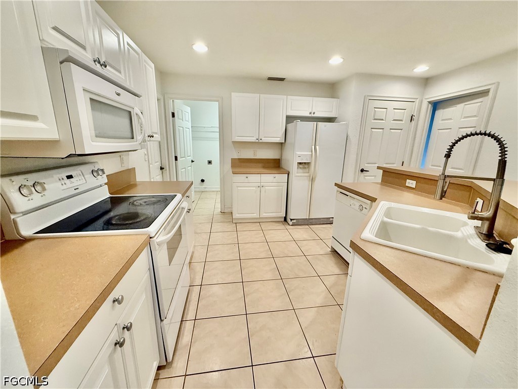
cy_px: 194
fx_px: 209
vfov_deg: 85.7
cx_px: 259
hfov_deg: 102.1
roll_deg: -1.5
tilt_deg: -13.3
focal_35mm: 14
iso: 250
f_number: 2.2
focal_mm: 2.22
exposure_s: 1/120
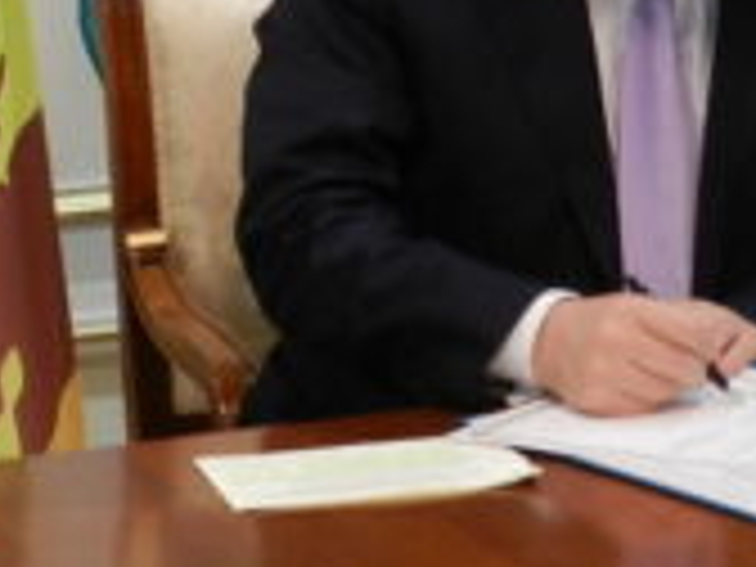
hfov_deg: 9.5
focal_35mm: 207
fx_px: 4521
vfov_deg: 7.2
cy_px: 126
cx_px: 9
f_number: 4.7
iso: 400
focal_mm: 12.1
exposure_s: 1/8
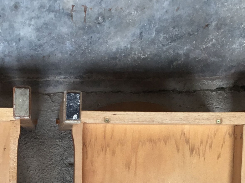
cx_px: 60
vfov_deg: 16.6
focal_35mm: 86
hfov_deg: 22.5
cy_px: 209
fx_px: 608
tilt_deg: -51.7
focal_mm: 3.3
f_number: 2.4
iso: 25
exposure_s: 1/60
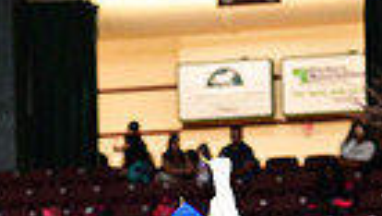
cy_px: 468
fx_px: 3123
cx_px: 86
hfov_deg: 7.0
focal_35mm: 308
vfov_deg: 3.9
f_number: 3.2
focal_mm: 70
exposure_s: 1/1000
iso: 6400
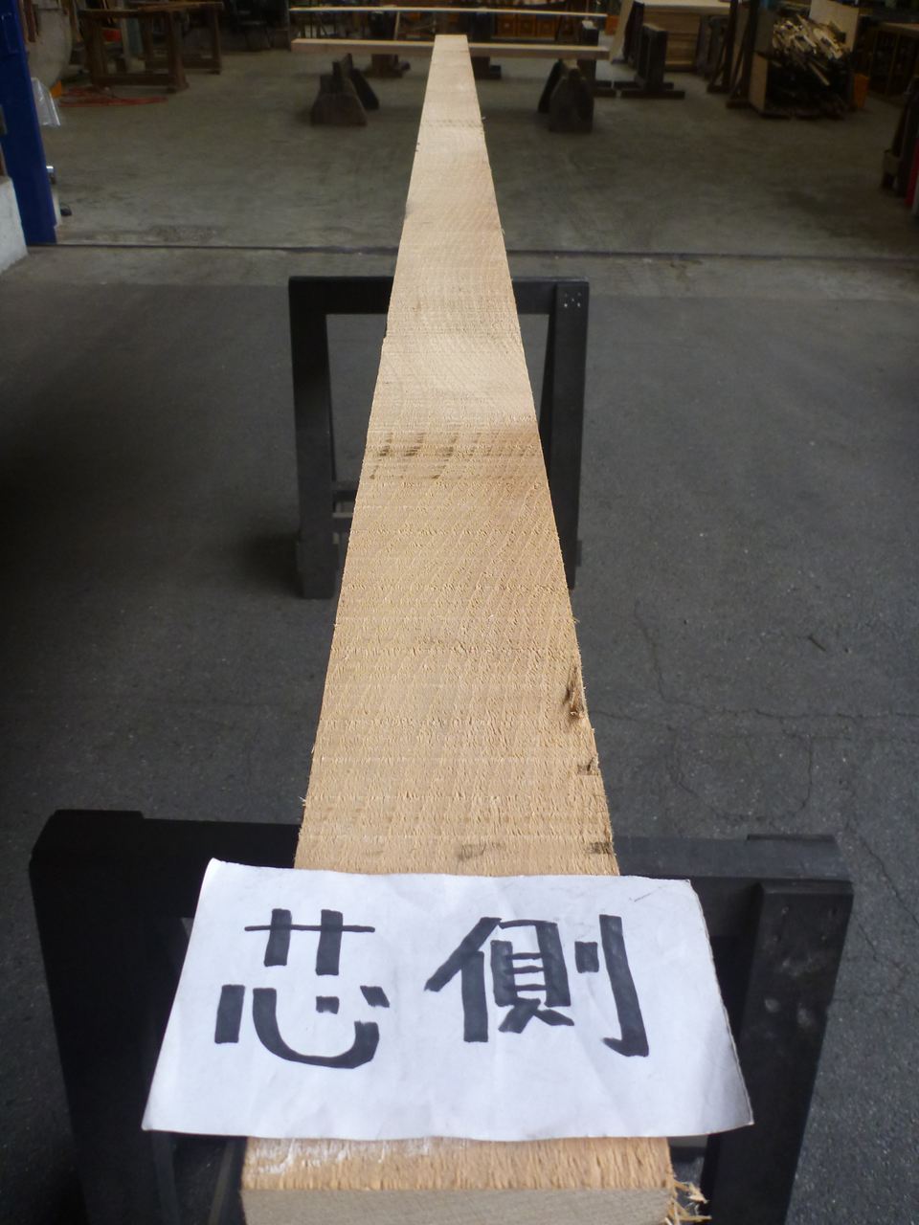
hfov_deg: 49.7
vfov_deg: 63.4
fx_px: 991
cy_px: 612
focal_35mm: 28
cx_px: 460
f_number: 3.3
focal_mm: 4.9
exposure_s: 1/60
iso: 200
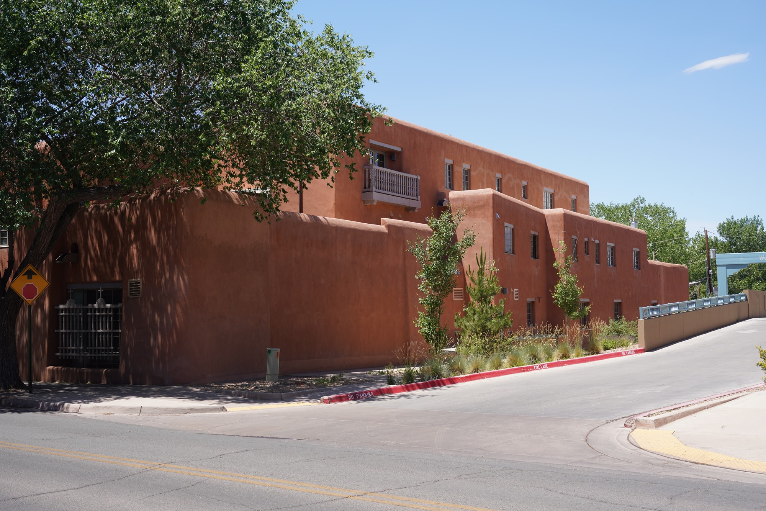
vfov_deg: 29.3
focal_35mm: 46
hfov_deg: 42.7
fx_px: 979
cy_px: 256
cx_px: 383
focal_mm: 46
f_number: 11
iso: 100
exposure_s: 1/100
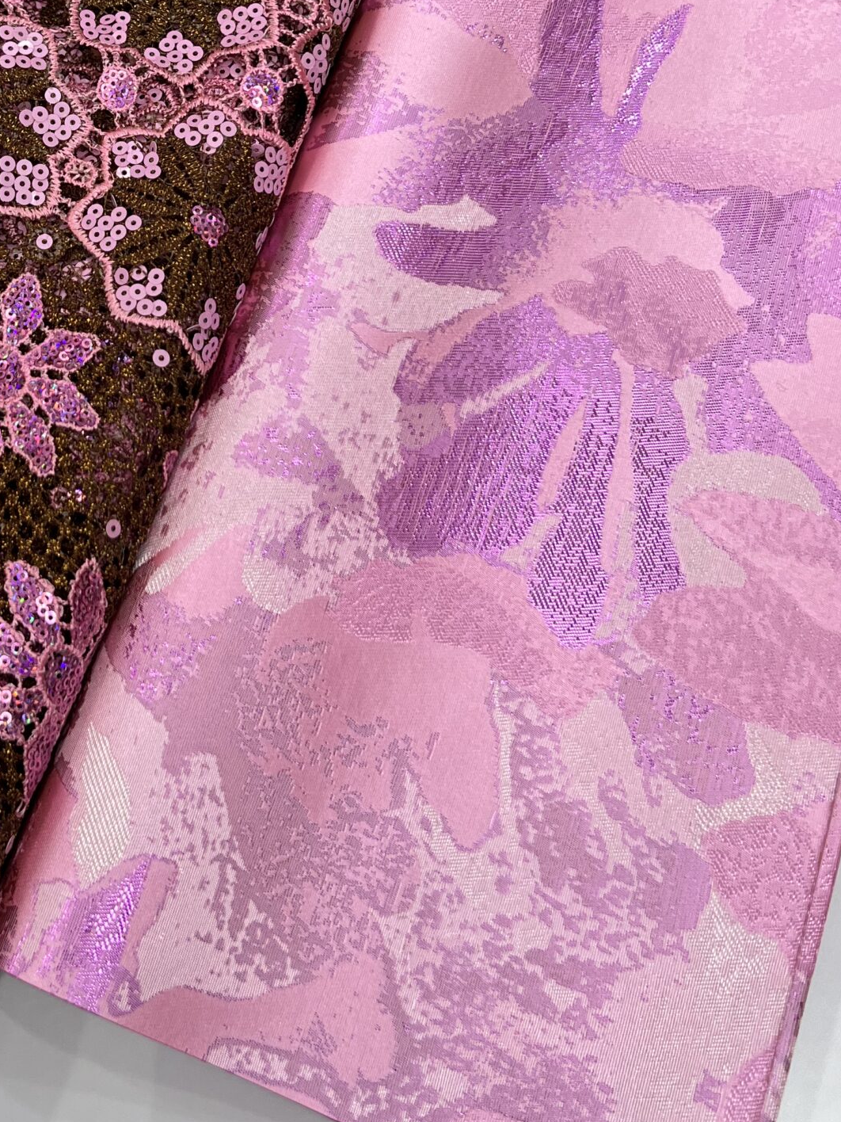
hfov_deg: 29.7
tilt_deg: -65.8
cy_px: 224
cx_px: 105
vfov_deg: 38.9
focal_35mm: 47
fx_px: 1522
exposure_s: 1/100
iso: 125
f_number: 1.5
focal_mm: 5.7
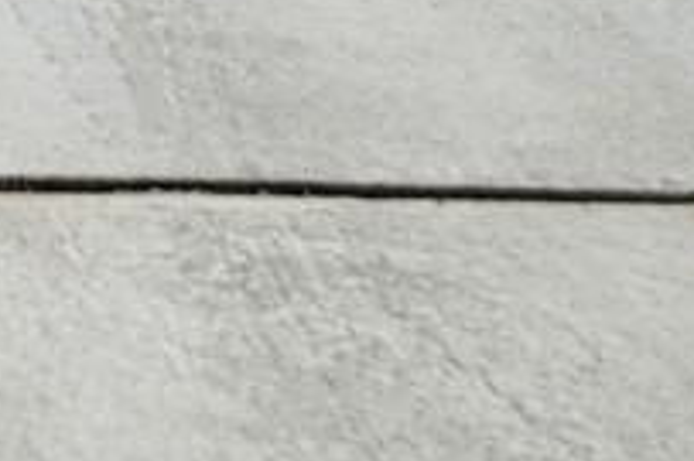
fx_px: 4103
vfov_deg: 5.5
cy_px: -1444
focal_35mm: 213
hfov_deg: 9.0
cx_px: -738
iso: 50
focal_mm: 4.25
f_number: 1.8
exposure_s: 1/3100
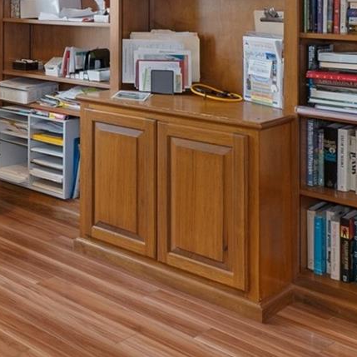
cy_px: -24
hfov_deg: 26.5
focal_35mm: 57
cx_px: -77
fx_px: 665
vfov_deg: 27.7
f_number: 8
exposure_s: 2
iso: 320
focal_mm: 12
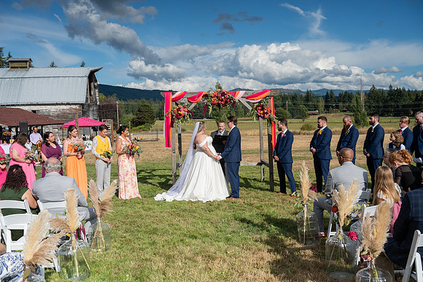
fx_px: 411
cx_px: 212
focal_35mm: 35
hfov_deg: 54.4
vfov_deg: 37.9
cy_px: 141
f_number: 4.5
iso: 400
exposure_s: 1/8000
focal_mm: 35
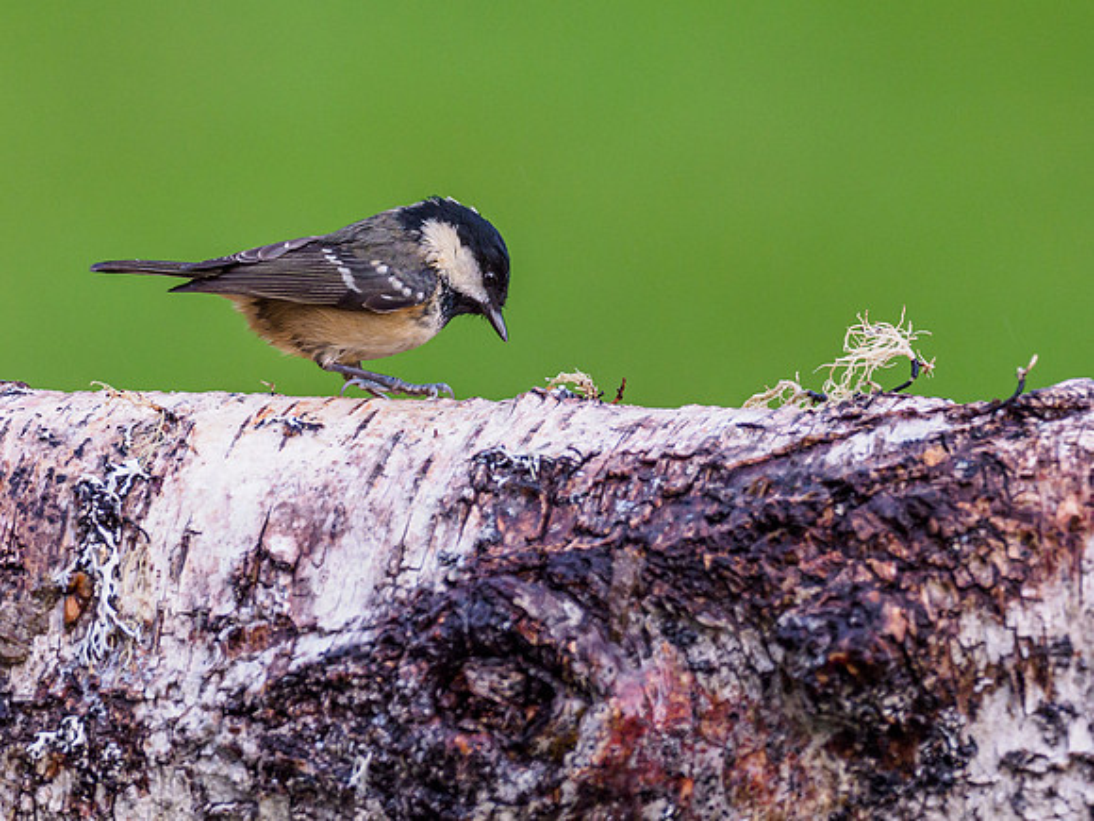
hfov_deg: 2.4
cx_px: 419
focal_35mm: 840
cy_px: 322
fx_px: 26556
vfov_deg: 1.8
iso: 800
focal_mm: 300
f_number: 4.5
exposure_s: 1/320
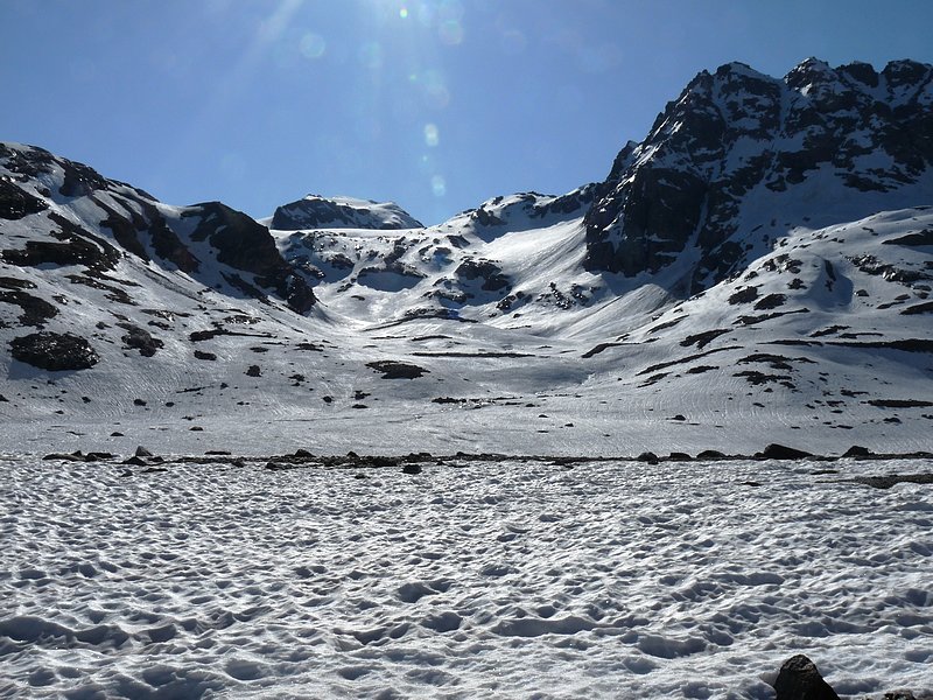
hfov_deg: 49.0
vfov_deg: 37.7
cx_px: 466
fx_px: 1024
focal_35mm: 38
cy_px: 350
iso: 100
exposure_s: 1/800
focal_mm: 6.8
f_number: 8
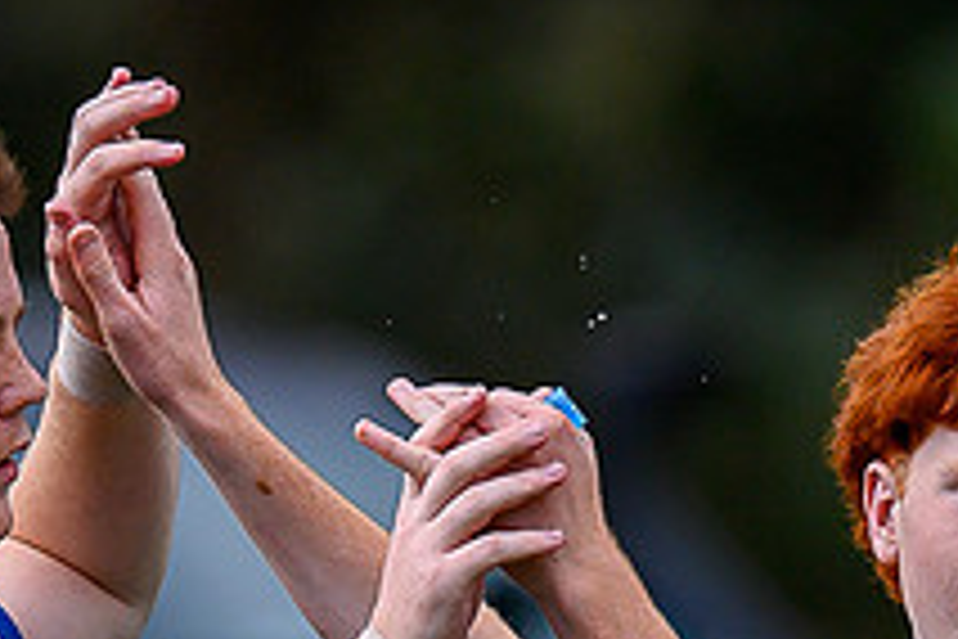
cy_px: 1272
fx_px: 80226
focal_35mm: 3015
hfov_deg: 0.7
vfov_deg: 0.5
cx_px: 805
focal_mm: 500
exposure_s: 1/1600
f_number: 4
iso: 220
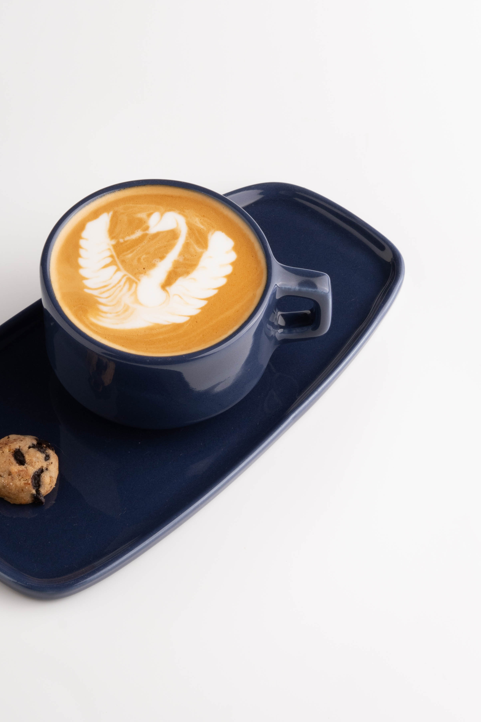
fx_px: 2585
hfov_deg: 10.6
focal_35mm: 129
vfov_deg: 15.9
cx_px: 152
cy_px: 309
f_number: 14
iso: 100
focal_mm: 50
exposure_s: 1/100
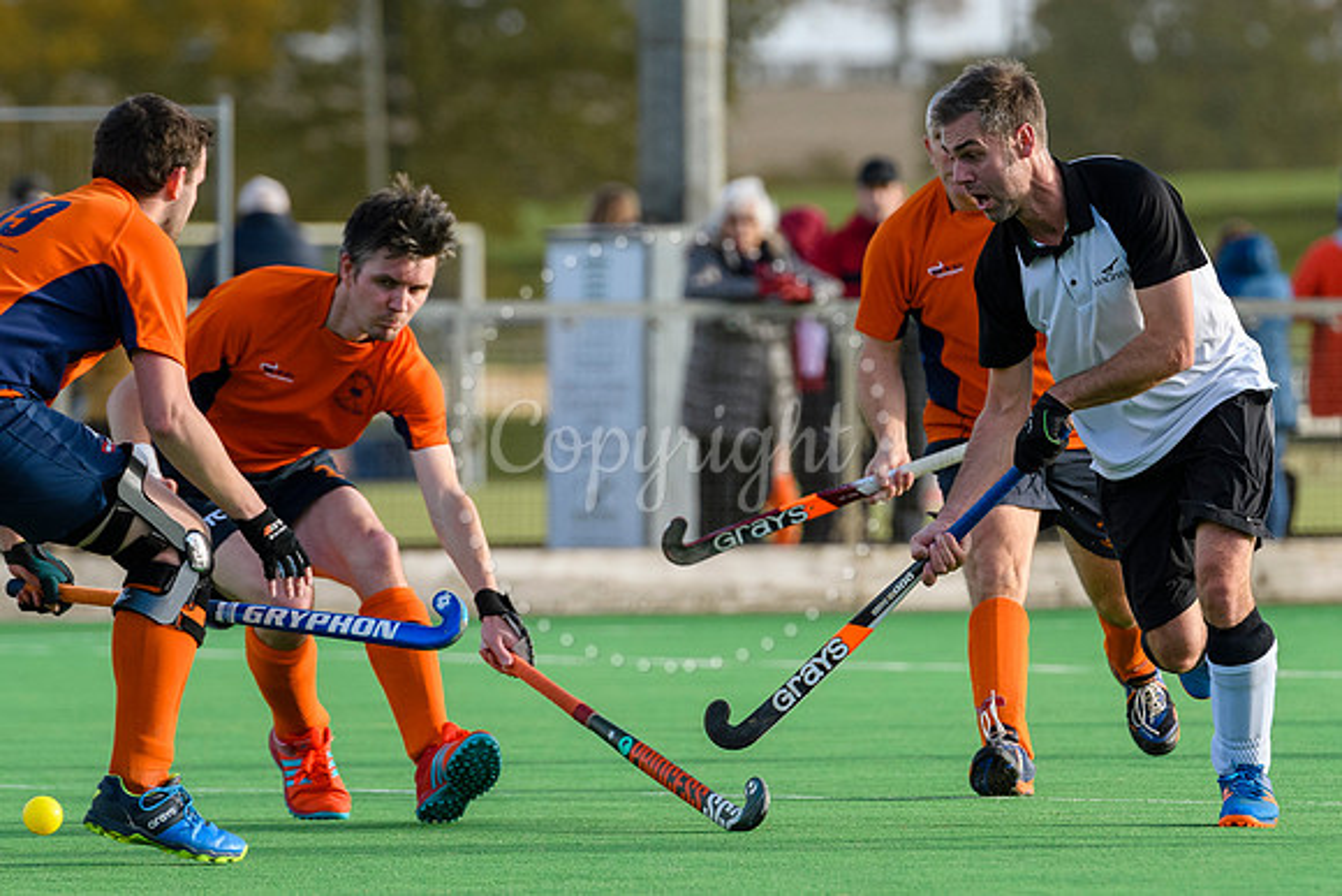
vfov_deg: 3.1
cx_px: 995
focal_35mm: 445
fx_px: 16579
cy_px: 378
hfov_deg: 4.6
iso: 720
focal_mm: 200
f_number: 4
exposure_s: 1/2000
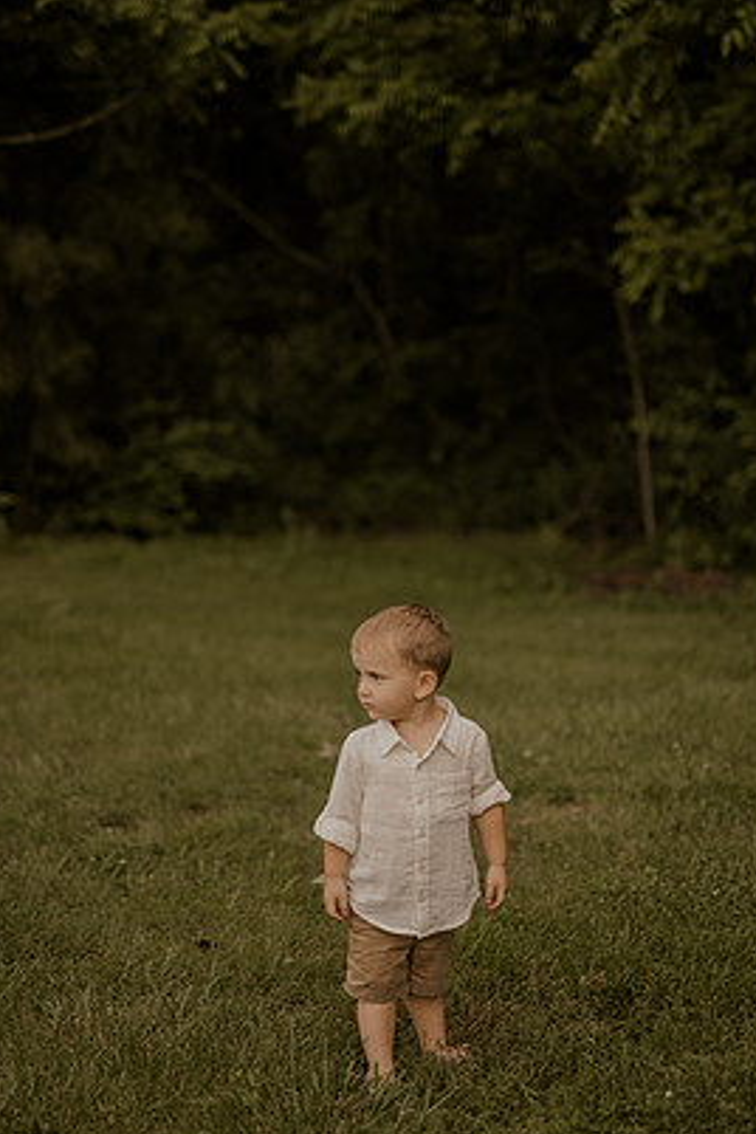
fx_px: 1764
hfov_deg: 24.2
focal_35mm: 56
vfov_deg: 35.6
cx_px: 398
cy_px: 632
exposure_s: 1/800
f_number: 2.8
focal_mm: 50
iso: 200
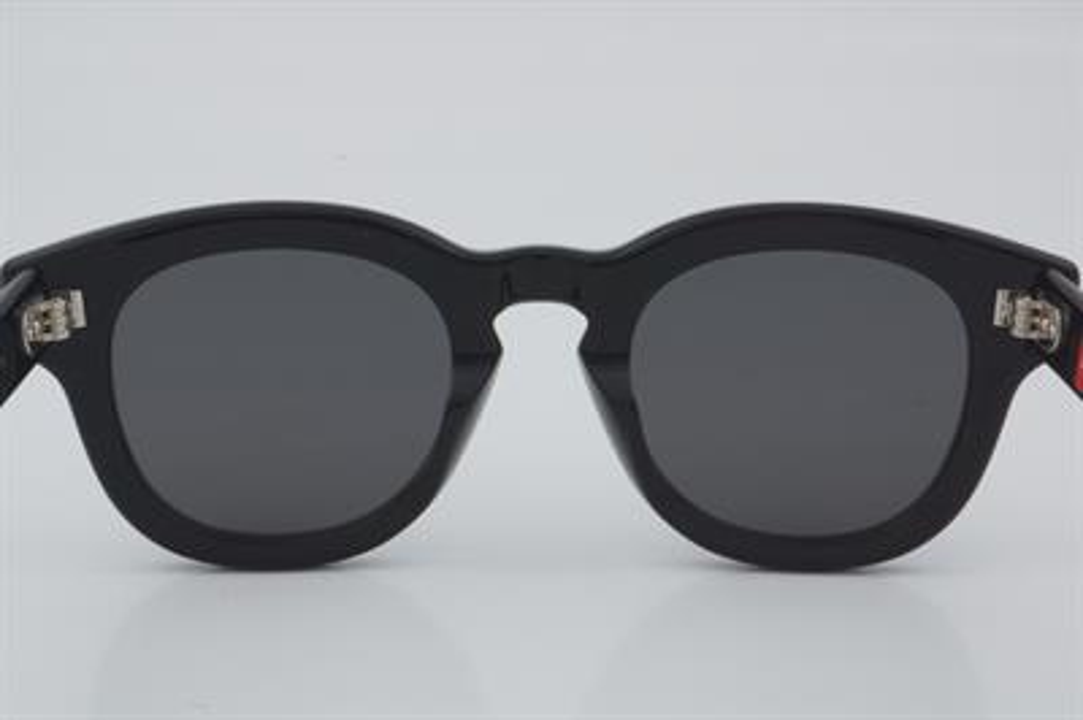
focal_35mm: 75
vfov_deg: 18.2
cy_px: 360
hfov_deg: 27.0
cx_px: 542
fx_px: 2254
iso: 100
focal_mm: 50
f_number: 32
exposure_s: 1/3
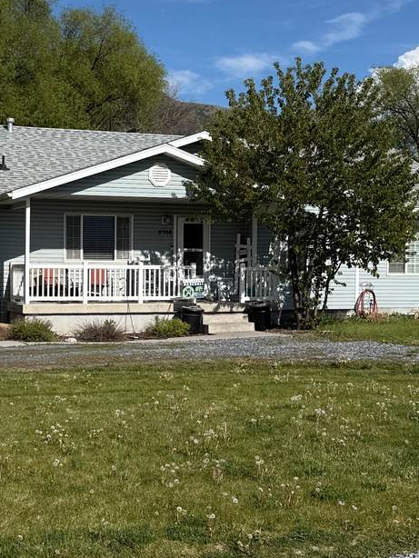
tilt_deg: -1.0
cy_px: 287
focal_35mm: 60
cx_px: 101
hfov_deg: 24.1
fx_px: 968
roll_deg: -1.7
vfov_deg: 32.2
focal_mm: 6.76
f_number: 1.78
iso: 80
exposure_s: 1/6711
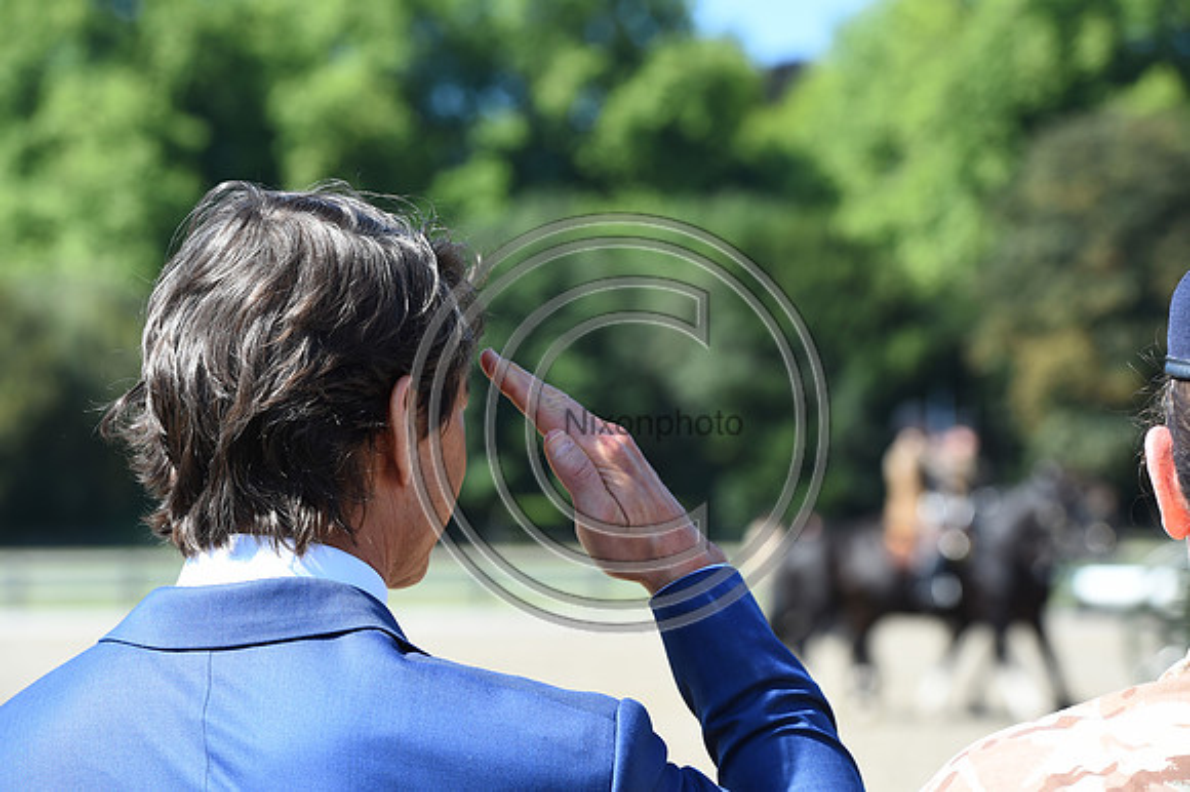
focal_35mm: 116
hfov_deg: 17.7
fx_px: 3832
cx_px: 595
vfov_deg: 11.8
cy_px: 396
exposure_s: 1/1250
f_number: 6.3
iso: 720
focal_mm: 116
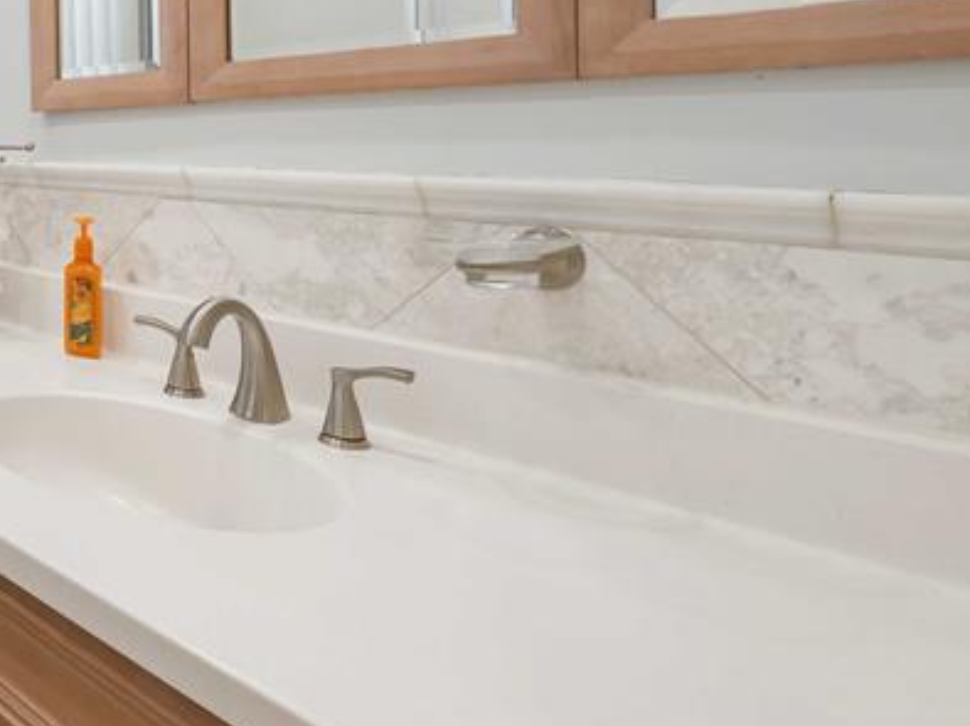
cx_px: -197
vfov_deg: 44.7
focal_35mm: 30
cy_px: 158
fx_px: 840
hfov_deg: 41.1
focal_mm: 12
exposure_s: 1/200
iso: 320
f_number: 7.1
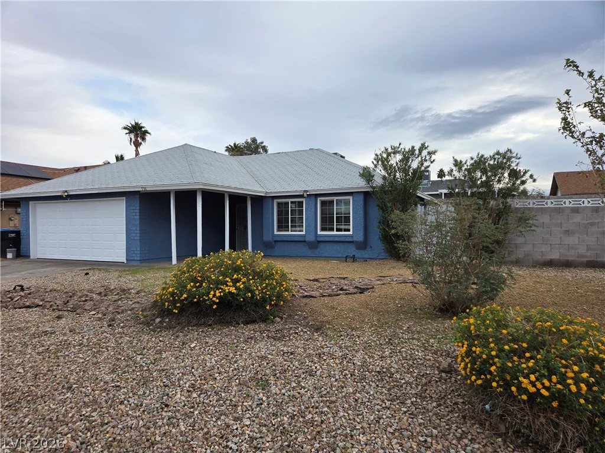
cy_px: 226
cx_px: 302
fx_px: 402
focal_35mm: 23
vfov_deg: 58.9
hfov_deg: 73.9
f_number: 1.8
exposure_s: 1/1714
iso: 80
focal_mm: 5.4
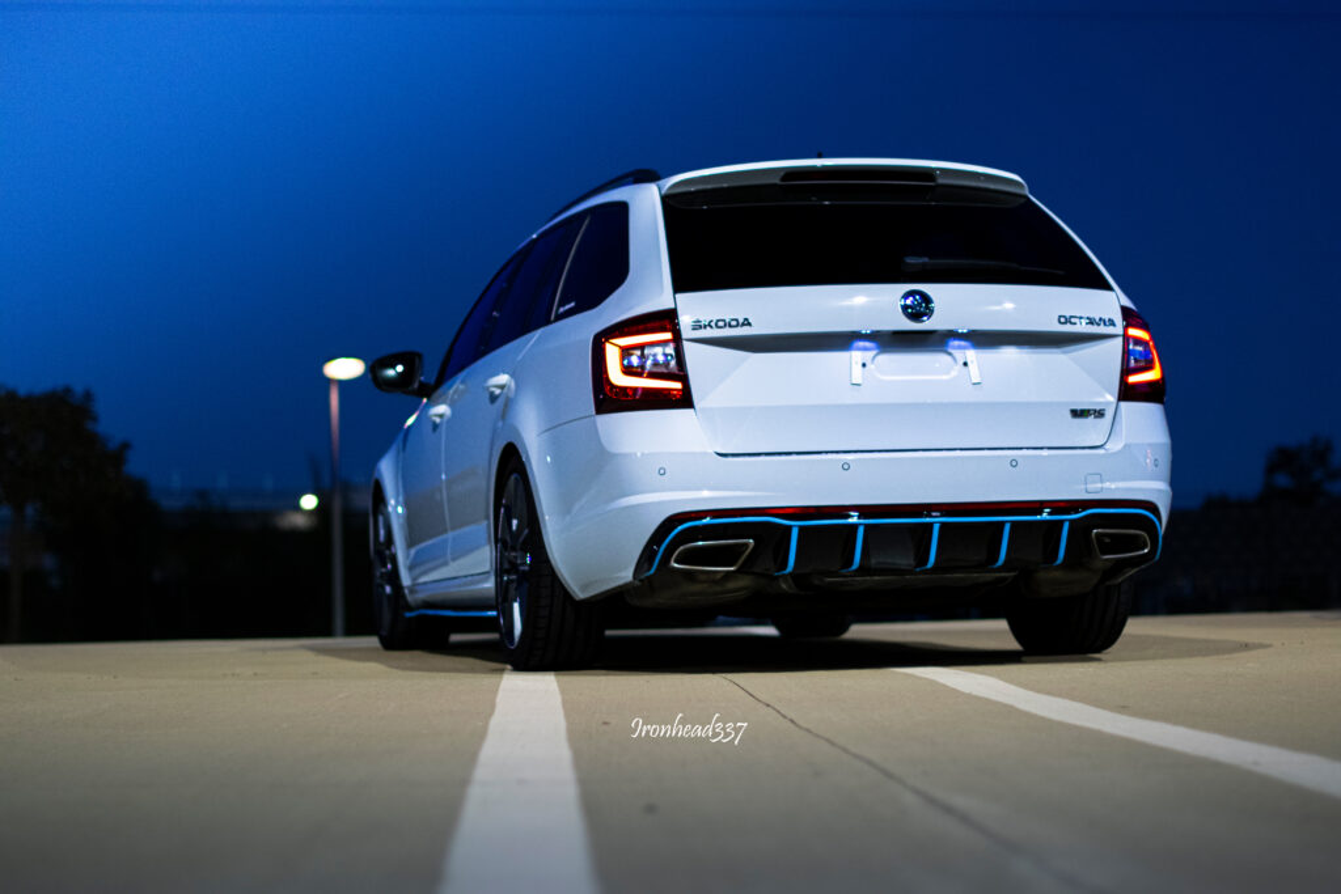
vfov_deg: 18.2
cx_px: 670
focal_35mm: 75
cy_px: 447
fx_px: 2794
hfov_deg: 27.0
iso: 1000
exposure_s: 1/250
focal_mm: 50
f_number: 1.4
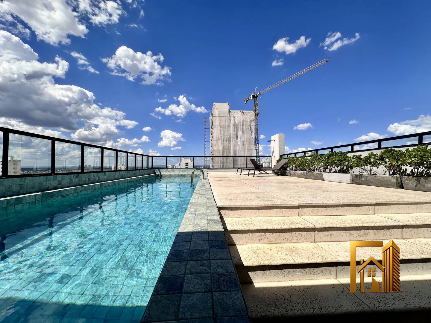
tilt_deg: +2.5
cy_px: 162
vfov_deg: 85.7
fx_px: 174
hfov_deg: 102.1
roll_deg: -0.4
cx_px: 216
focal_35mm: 14
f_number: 2.2
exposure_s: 1/5051
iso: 50
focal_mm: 2.22
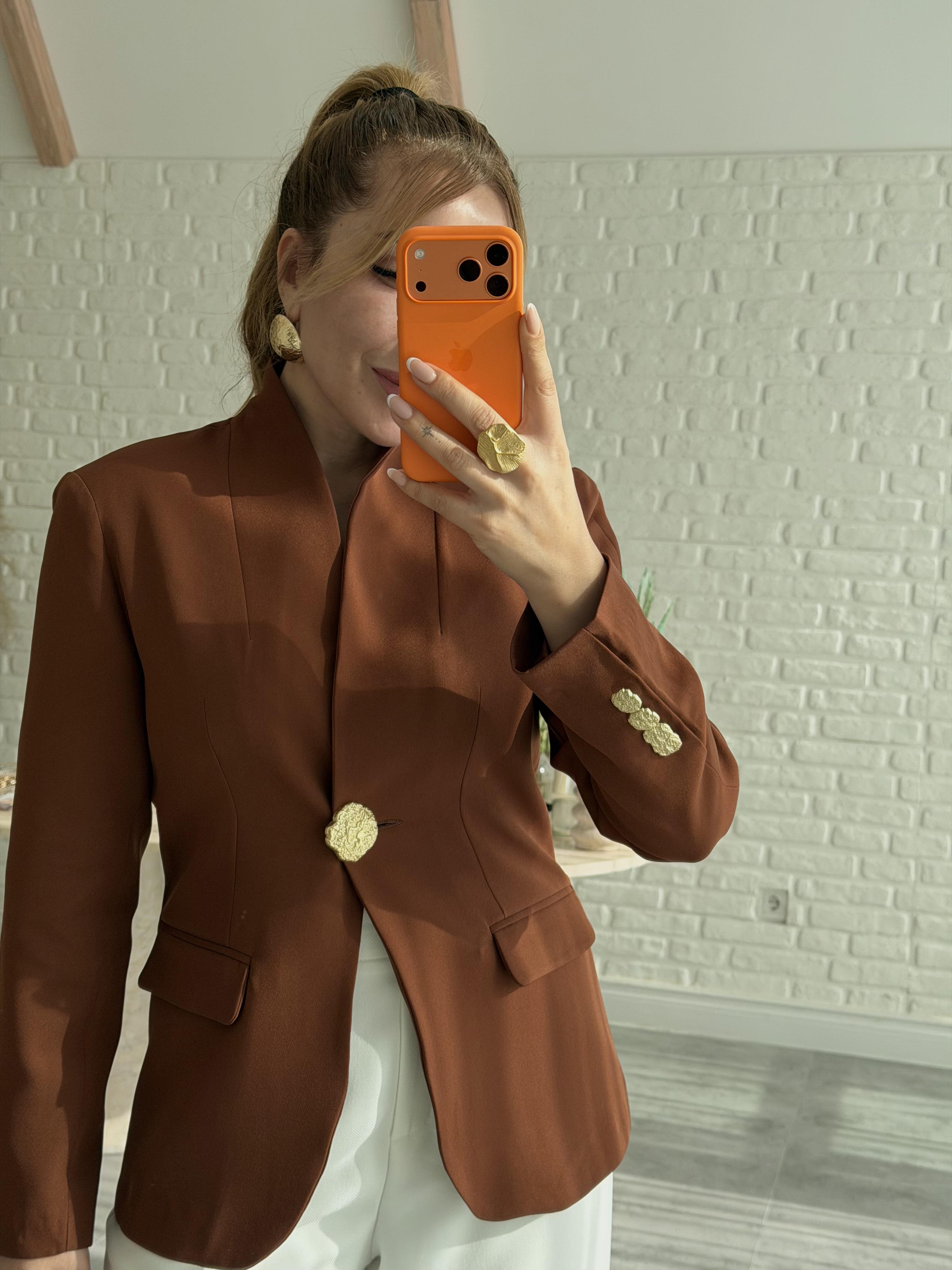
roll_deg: -3.8
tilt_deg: -17.8
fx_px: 1760
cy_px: 635
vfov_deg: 39.7
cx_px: 476
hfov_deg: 30.3
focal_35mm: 48
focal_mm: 6.76
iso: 80
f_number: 1.78
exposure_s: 1/1377
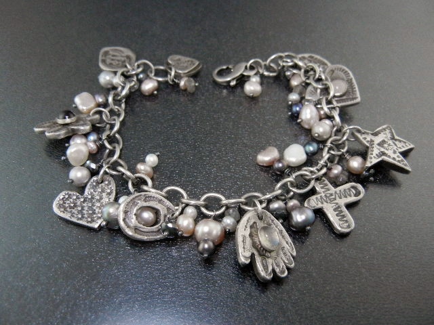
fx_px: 426
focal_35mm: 34
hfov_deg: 54.0
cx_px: 217
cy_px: 162
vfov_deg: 41.8
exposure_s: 1/30
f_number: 7.2
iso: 734
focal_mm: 6.2
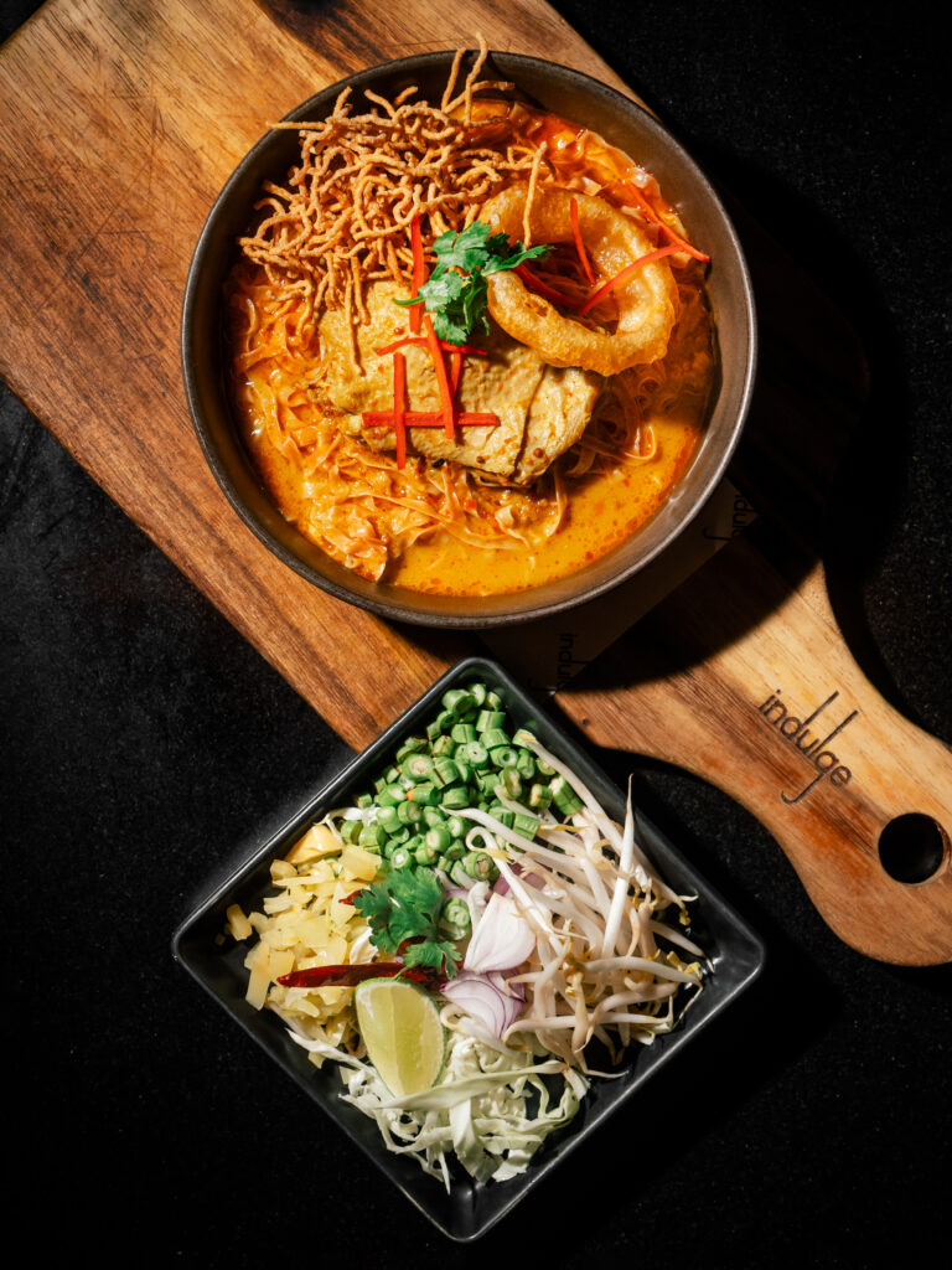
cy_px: 635
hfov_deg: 21.0
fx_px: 2567
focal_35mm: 70
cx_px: 476
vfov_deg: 27.8
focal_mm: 35
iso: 400
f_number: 5
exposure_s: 1/60
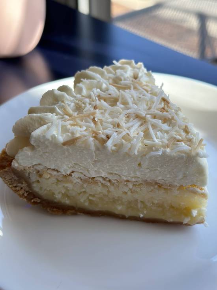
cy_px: 145
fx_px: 401
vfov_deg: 39.7
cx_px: 108
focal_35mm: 48
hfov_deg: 30.3
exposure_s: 1/454
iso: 80
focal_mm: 6.86
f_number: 1.78
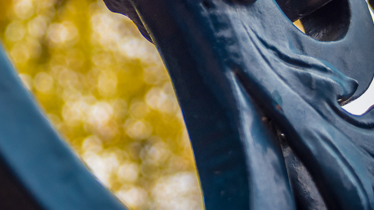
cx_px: 108
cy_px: -19
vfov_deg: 11.2
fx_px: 1061
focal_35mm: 107
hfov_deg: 19.9
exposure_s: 1/250
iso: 400
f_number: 4.5
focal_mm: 35
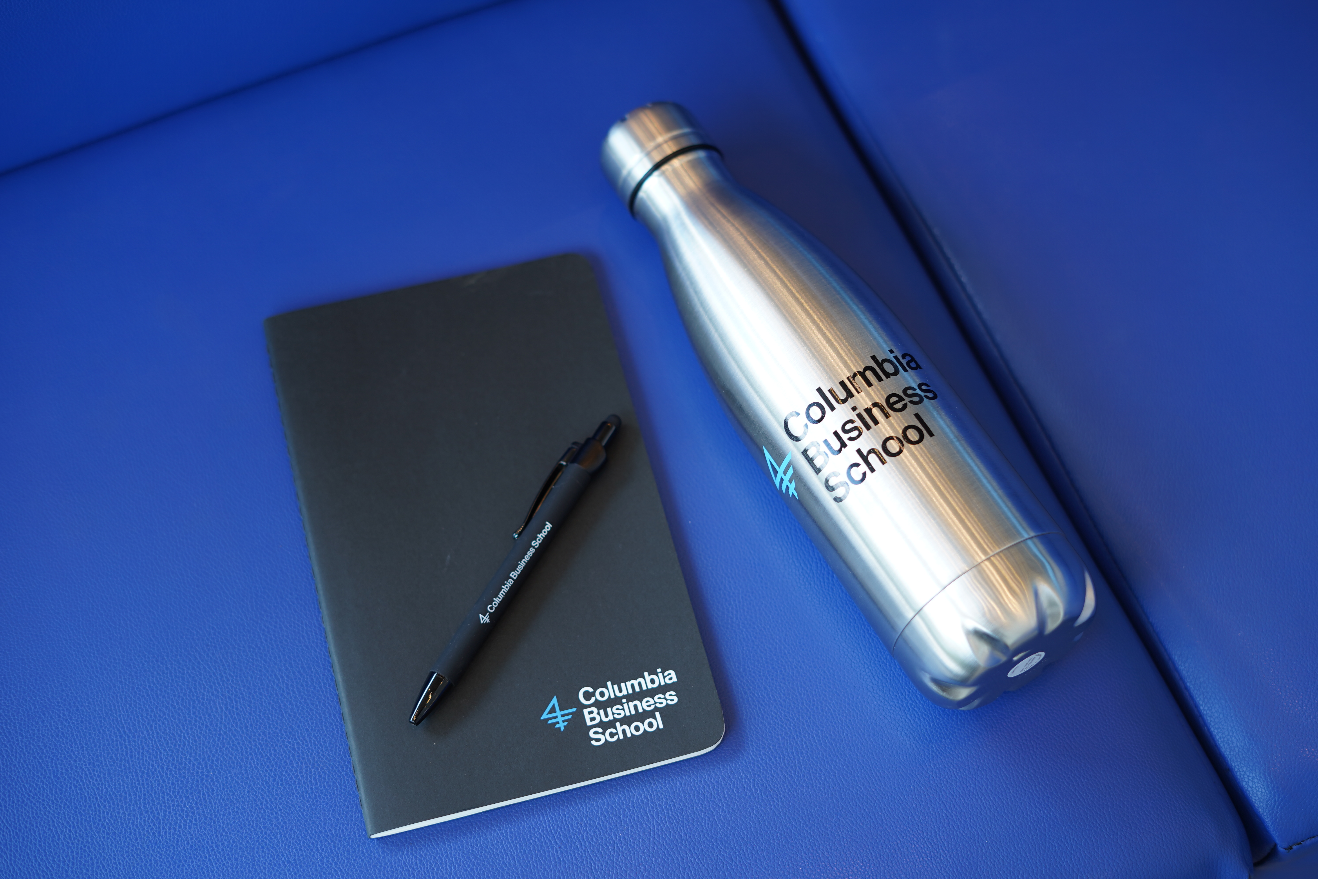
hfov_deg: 39.6
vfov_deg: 27.0
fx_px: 1830
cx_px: 659
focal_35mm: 50
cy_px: 440
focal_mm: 50
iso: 100
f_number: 2.8
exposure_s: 1/50
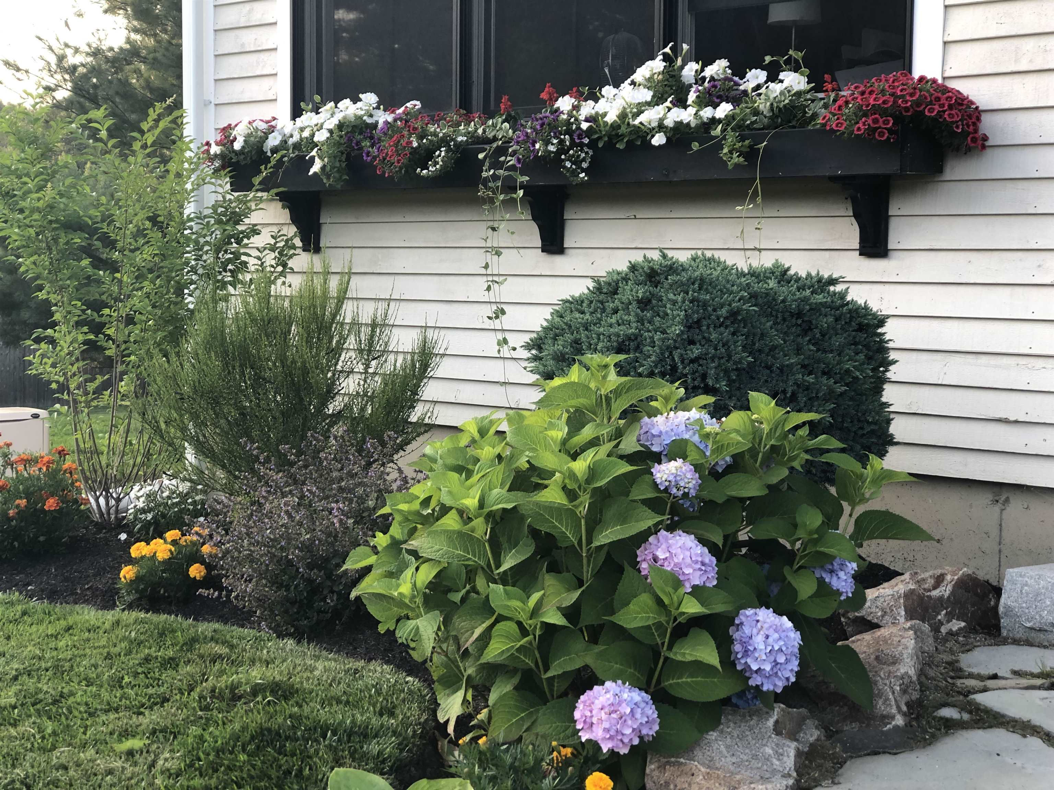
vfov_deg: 25.7
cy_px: 395
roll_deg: -0.5
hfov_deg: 33.8
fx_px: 1736
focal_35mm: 57
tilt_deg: -4.4
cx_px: 527
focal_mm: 6.6
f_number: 2.8
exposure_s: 1/40
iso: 20
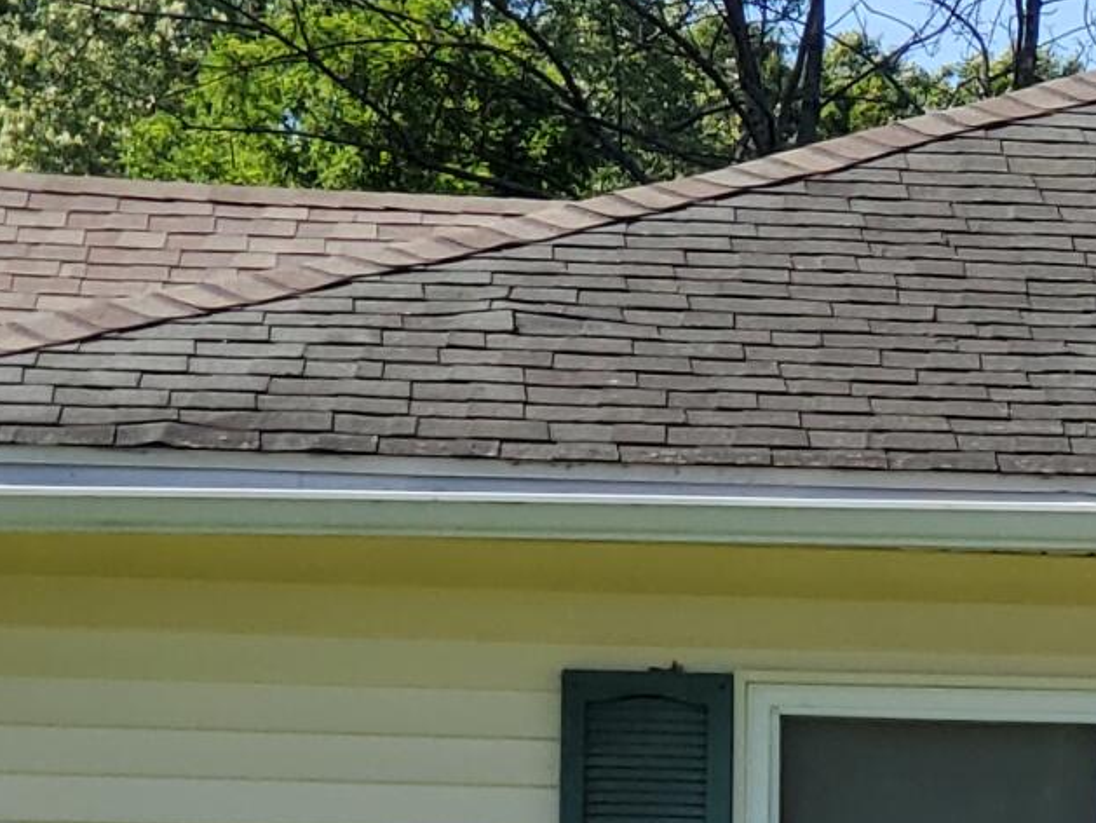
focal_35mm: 248
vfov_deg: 6.0
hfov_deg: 7.8
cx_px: 1600
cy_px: 1074
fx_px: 7854
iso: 50
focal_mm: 6
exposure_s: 1/421
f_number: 2.4
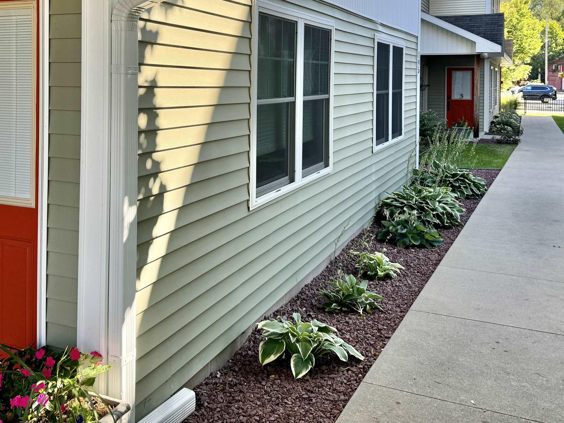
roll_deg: -0.7
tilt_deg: -1.0
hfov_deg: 48.5
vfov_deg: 36.5
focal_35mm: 38
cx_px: 214
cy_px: 90
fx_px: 619
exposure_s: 1/756
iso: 80
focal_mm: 6.76
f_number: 1.78
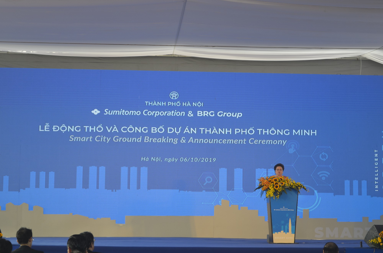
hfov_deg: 26.0
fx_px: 828
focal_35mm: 78
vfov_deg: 17.4
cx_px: 192
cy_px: 126
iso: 220
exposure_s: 1/125
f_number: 5.6
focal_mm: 52
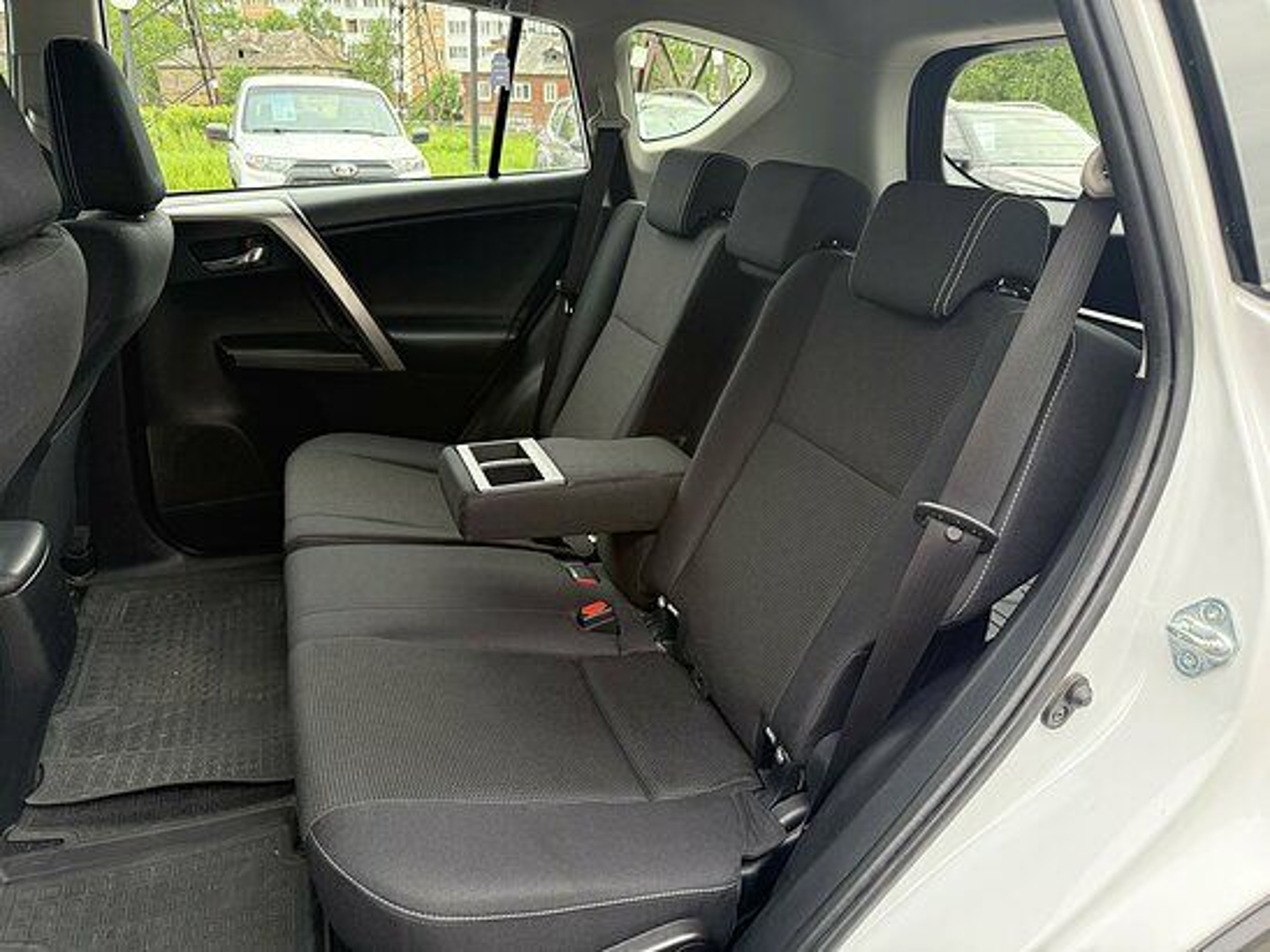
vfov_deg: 56.8
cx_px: 635
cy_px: 476
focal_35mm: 24
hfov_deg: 71.6
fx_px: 881
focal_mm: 6.76
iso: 200
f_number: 1.78
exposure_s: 1/135
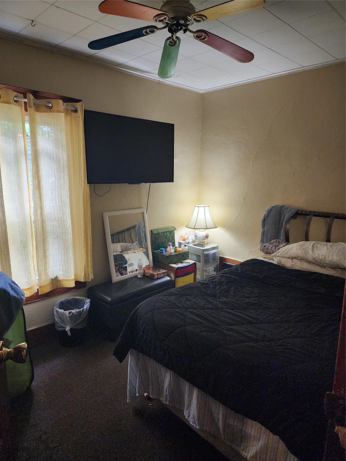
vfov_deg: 73.9
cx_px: 173
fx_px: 307
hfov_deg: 58.9
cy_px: 230
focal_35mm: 23
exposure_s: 1/120
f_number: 1.8
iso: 500
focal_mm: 6.4
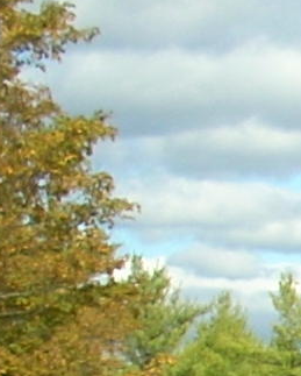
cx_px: 1267
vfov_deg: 6.6
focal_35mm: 286
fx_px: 3180
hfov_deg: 4.8
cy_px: 696
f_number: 5.6
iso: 64
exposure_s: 1/193
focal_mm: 6.2
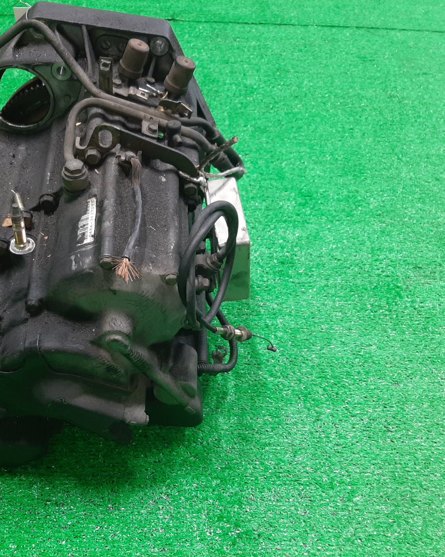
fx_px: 560
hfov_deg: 42.7
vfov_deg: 52.8
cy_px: 278
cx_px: 144
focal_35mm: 34
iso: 161
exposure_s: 1/50
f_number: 1.7
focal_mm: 3.93
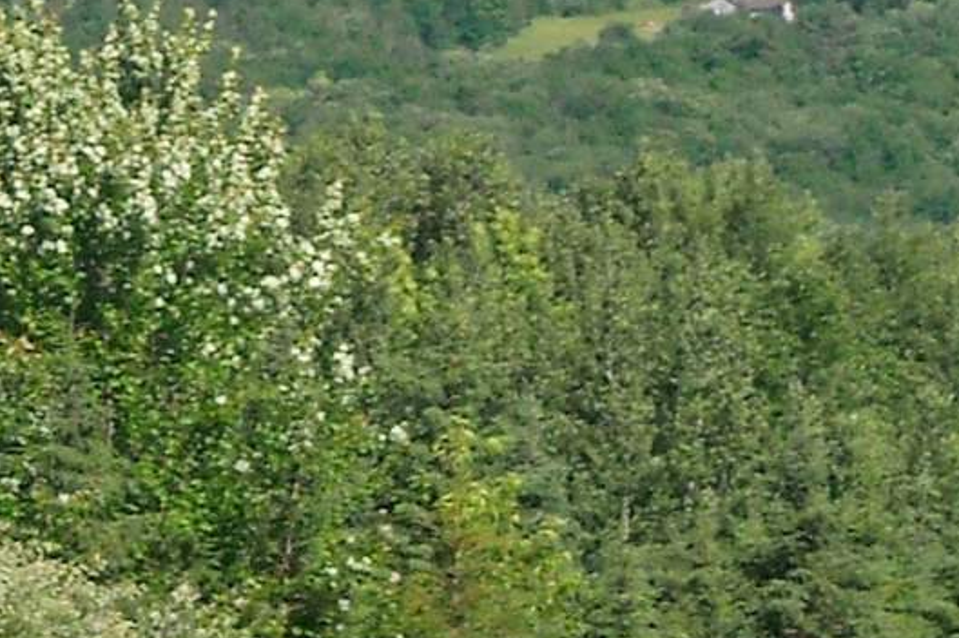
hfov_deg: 4.9
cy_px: -415
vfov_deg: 3.2
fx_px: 11261
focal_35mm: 423
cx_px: -189
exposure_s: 1/250
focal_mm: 17.1
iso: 104
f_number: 9.3
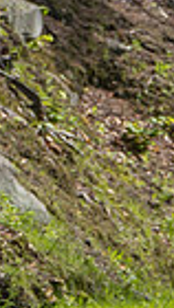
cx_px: 559
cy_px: 331
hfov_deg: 1.4
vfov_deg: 2.5
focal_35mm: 869
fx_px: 7111
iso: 200
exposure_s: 1/320
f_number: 5.6
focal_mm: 200
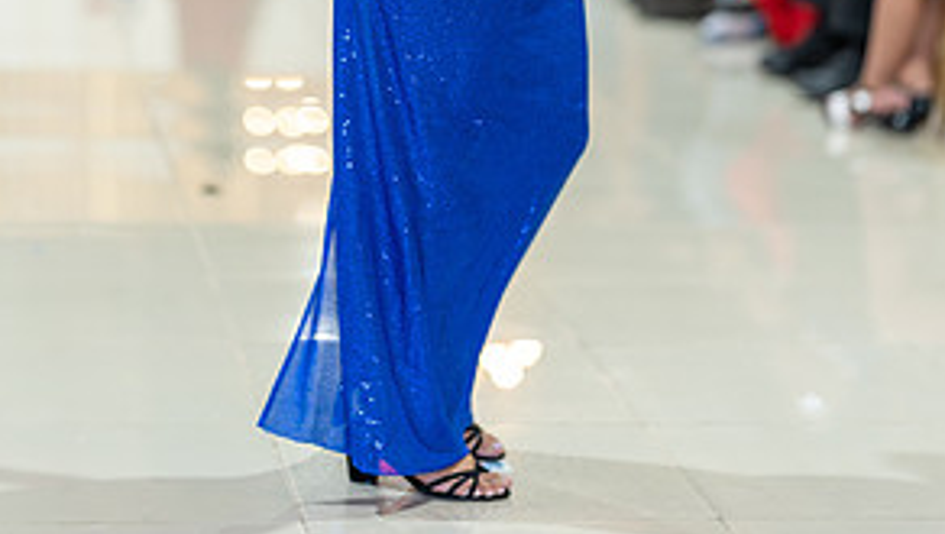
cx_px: 472
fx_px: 3437
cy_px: -71
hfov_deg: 15.7
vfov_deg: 8.8
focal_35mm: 137
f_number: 1.4
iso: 320
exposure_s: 1/160
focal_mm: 85
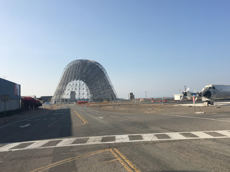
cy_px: 85
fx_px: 239
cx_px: 139
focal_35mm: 36
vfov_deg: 39.7
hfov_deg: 51.0
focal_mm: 4.15
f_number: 2.2
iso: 25
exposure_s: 1/1923
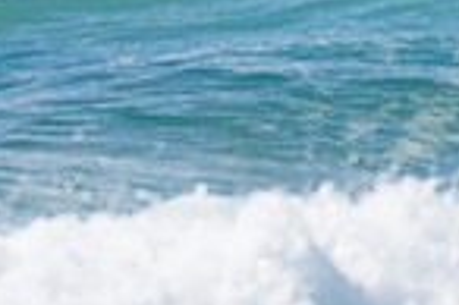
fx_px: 31037
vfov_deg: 0.6
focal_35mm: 2437
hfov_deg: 0.8
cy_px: -268
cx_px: -101
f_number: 5.6
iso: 110
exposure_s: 1/2000
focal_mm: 500
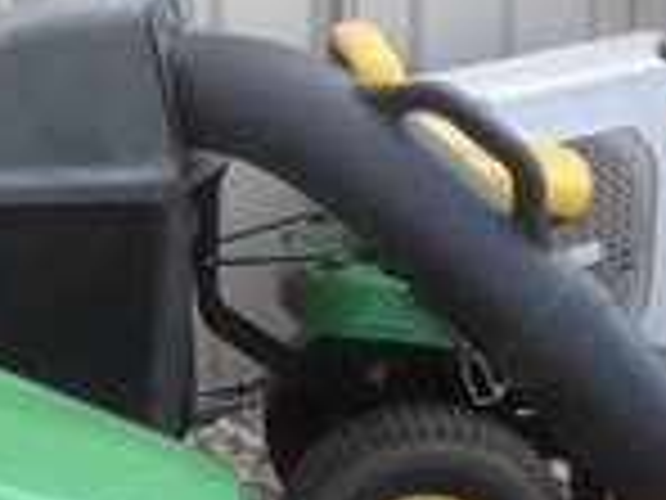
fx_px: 2482
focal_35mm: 129
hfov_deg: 14.3
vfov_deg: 11.2
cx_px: -342
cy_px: 649
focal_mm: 4.28
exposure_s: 1/332
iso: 64
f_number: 2.4
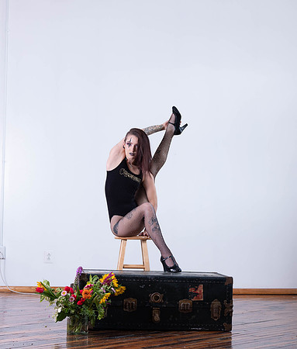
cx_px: 161
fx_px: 799
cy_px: 207
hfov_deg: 21.1
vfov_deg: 24.6
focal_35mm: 75
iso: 500
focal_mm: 63
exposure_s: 1/80
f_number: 5.6
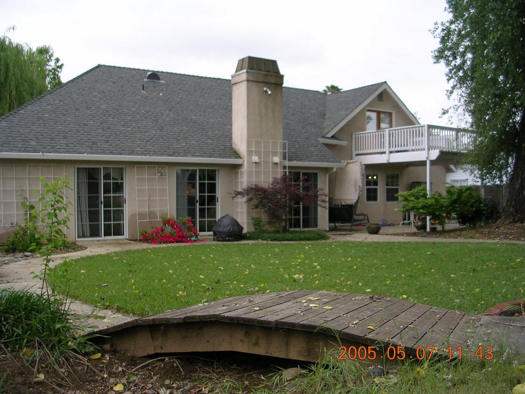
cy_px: 197
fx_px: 576
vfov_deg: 37.7
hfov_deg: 49.0
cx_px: 262
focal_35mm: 38
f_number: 2.8
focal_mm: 5.8
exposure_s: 1/465
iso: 50
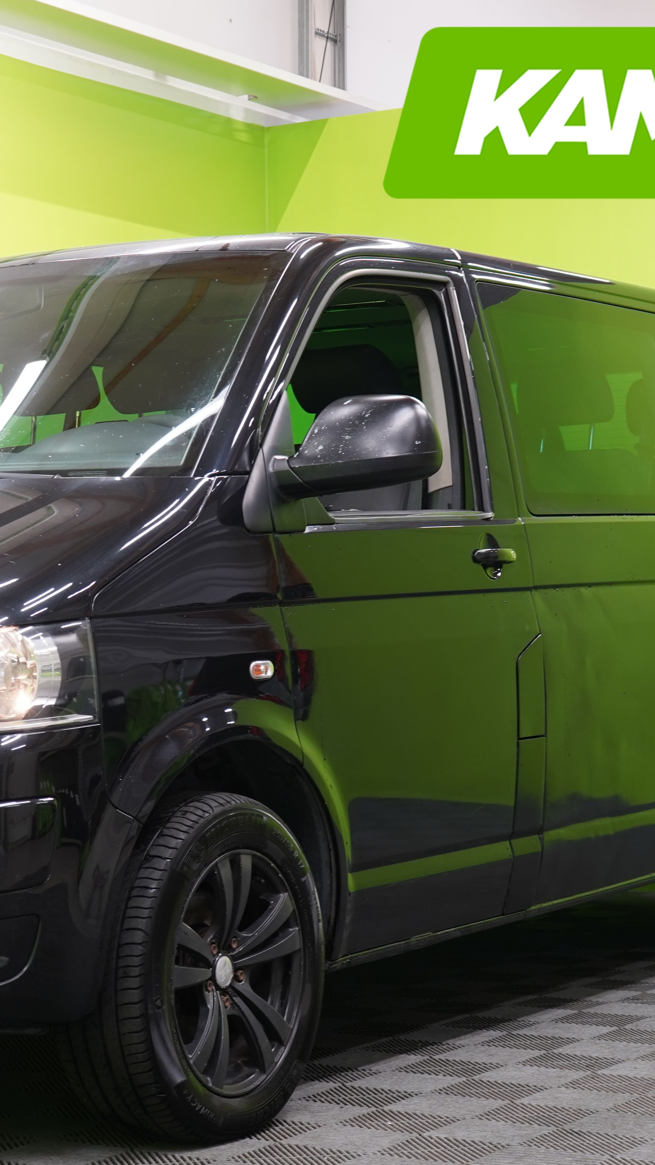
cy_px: 629
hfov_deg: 15.2
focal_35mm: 79
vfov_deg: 26.8
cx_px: 132
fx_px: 2440
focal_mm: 44
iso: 400
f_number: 5
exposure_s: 1/20
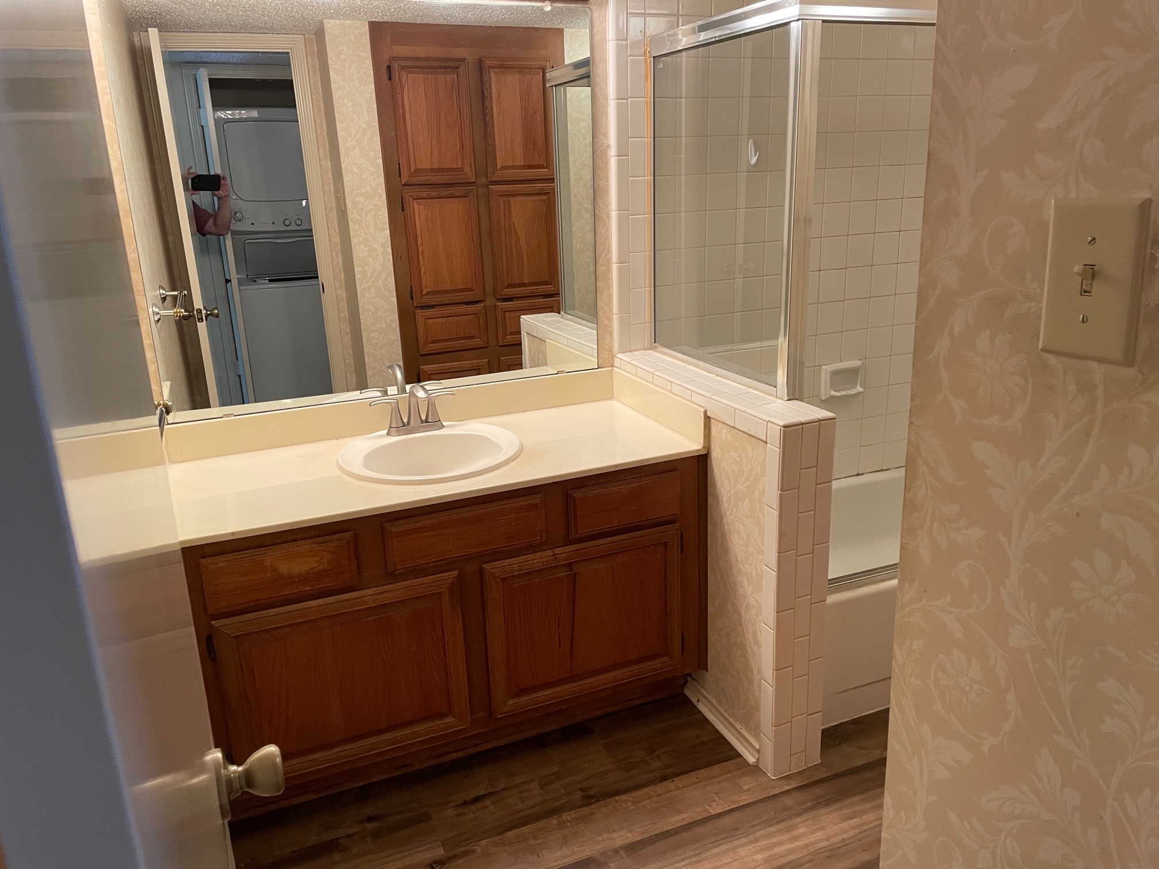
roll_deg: +2.3
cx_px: 580
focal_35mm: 26
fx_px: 871
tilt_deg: -17.1
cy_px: 434
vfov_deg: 53.1
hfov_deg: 67.3
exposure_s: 1/60
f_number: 1.6
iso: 125
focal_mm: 4.2
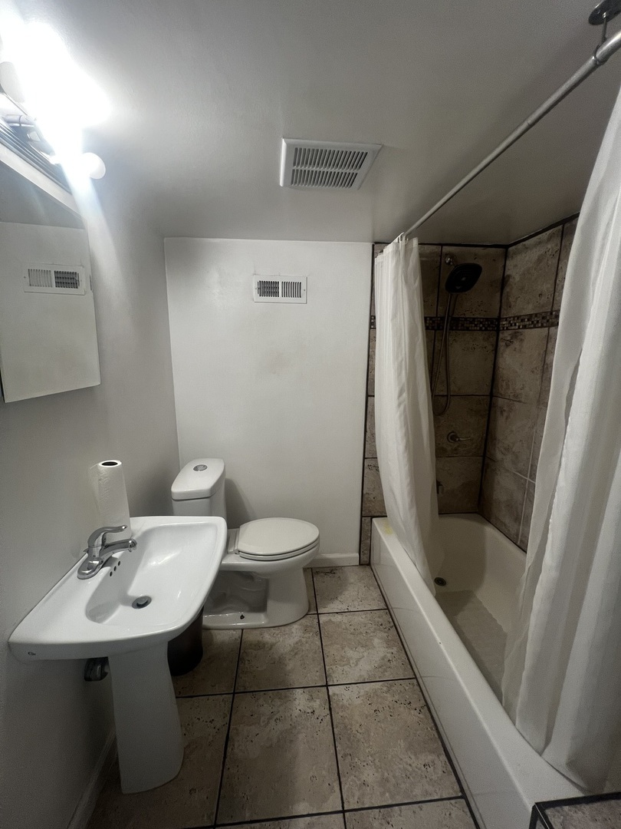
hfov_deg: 89.9
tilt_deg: -10.9
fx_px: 311
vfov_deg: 106.2
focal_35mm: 13
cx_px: 310
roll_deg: -0.3
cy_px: 414
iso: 125
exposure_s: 1/60
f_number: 1.8
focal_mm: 1.57
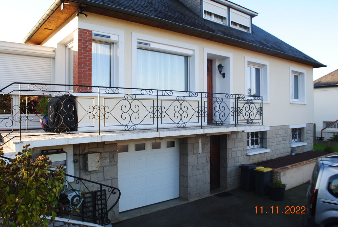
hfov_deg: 57.1
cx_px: 169
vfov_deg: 40.1
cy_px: 114
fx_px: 310
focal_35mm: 33
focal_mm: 22
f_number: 8
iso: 200
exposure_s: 1/80
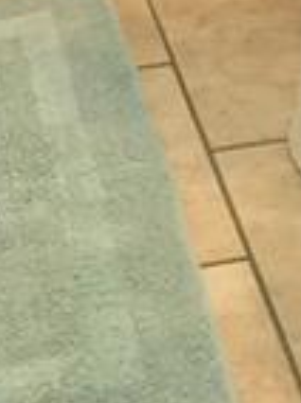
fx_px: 1826
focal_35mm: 157
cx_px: 165
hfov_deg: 9.4
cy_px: -570
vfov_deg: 10.7
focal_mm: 4.15
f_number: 2.2
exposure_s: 1/30
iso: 100
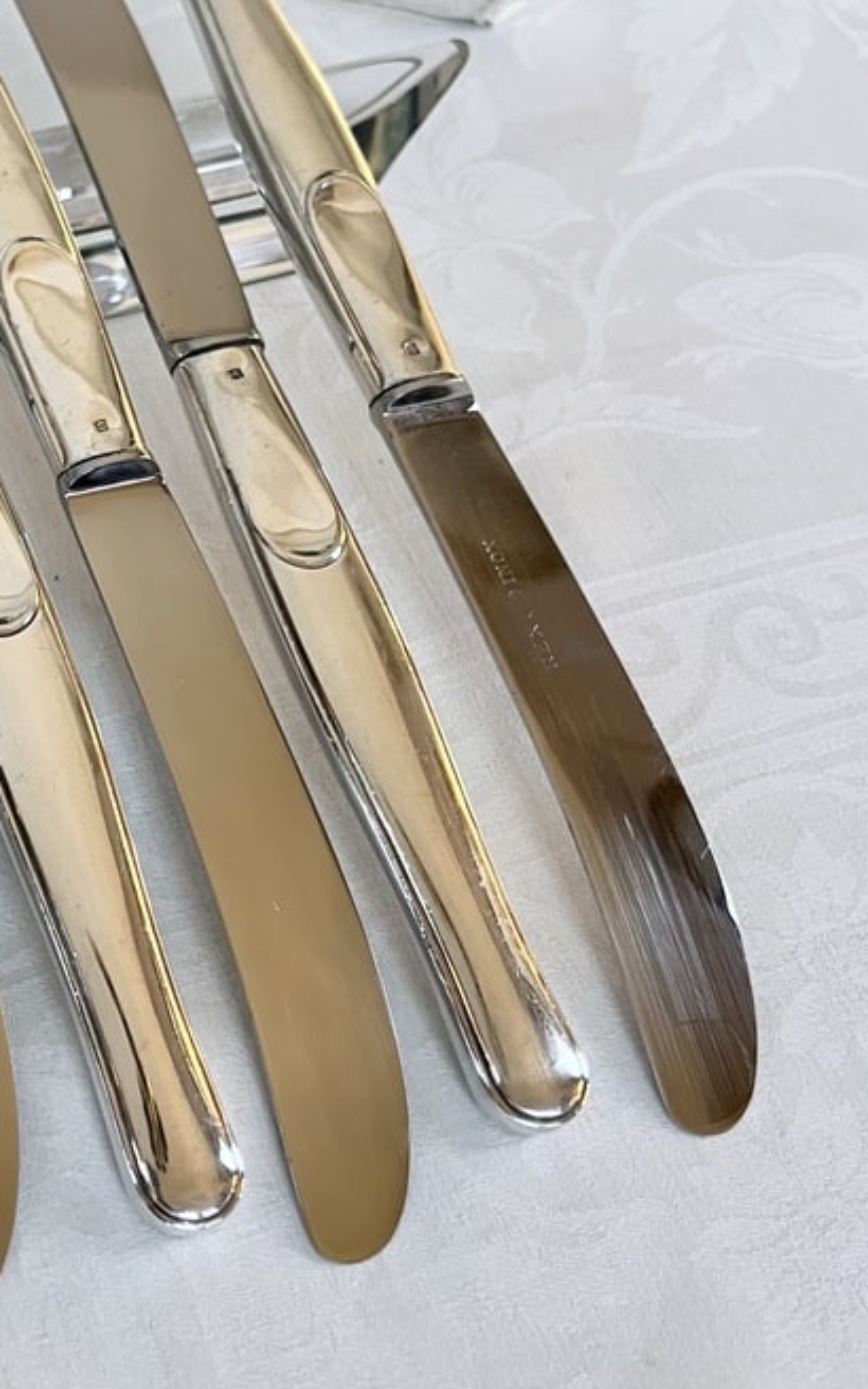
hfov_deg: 28.7
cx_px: 87
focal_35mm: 43
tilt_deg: -49.2
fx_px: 1628
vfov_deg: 45.8
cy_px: 523
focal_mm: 5.7
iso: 250
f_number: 1.5
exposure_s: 1/50
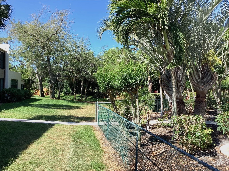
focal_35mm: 31
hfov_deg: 58.4
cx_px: 114
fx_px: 205
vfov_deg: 45.4
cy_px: 86
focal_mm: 3.3
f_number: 2.4
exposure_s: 1/512
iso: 25
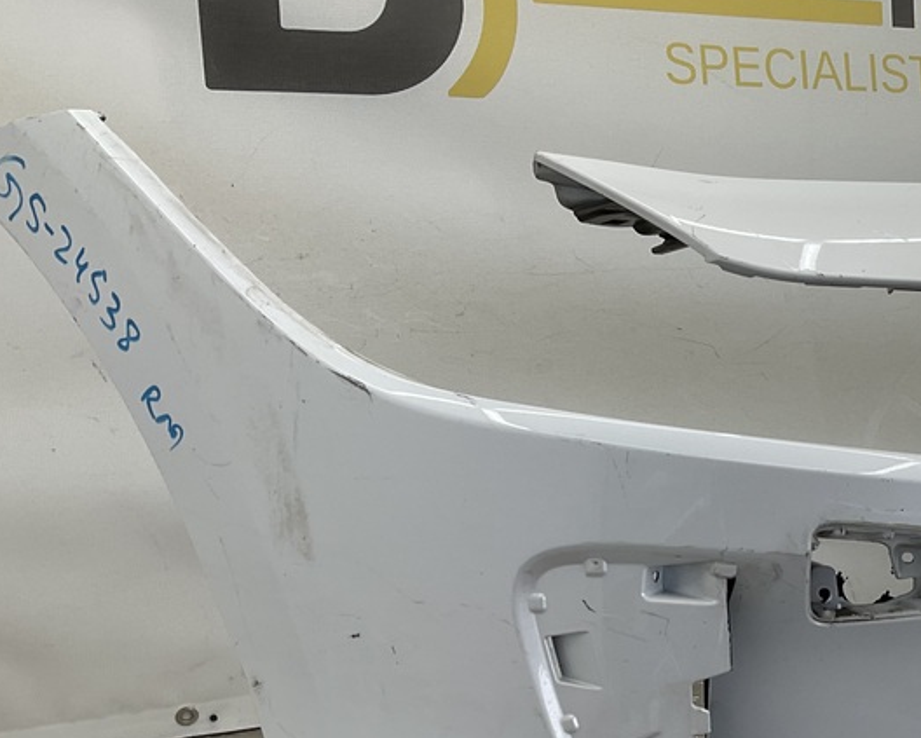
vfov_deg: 27.2
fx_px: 1473
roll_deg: -2.8
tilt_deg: -19.8
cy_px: 651
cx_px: 785
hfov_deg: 33.3
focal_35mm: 54
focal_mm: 3
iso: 25
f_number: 1.8
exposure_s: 1/120
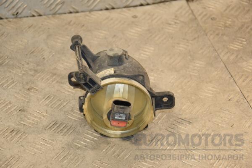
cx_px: 126
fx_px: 735
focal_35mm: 105
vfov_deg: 13.0
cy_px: 84
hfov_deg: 19.5
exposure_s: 1/160
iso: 800
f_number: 5.3
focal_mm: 70
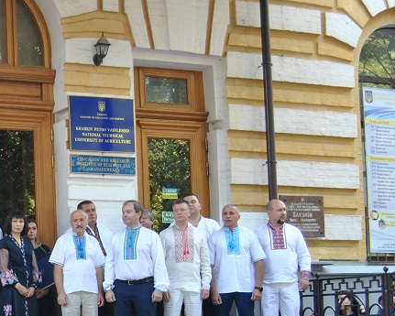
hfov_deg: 21.8
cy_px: 276
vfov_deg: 17.8
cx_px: 12
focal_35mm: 85
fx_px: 994
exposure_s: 1/60
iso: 200
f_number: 4
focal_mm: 26
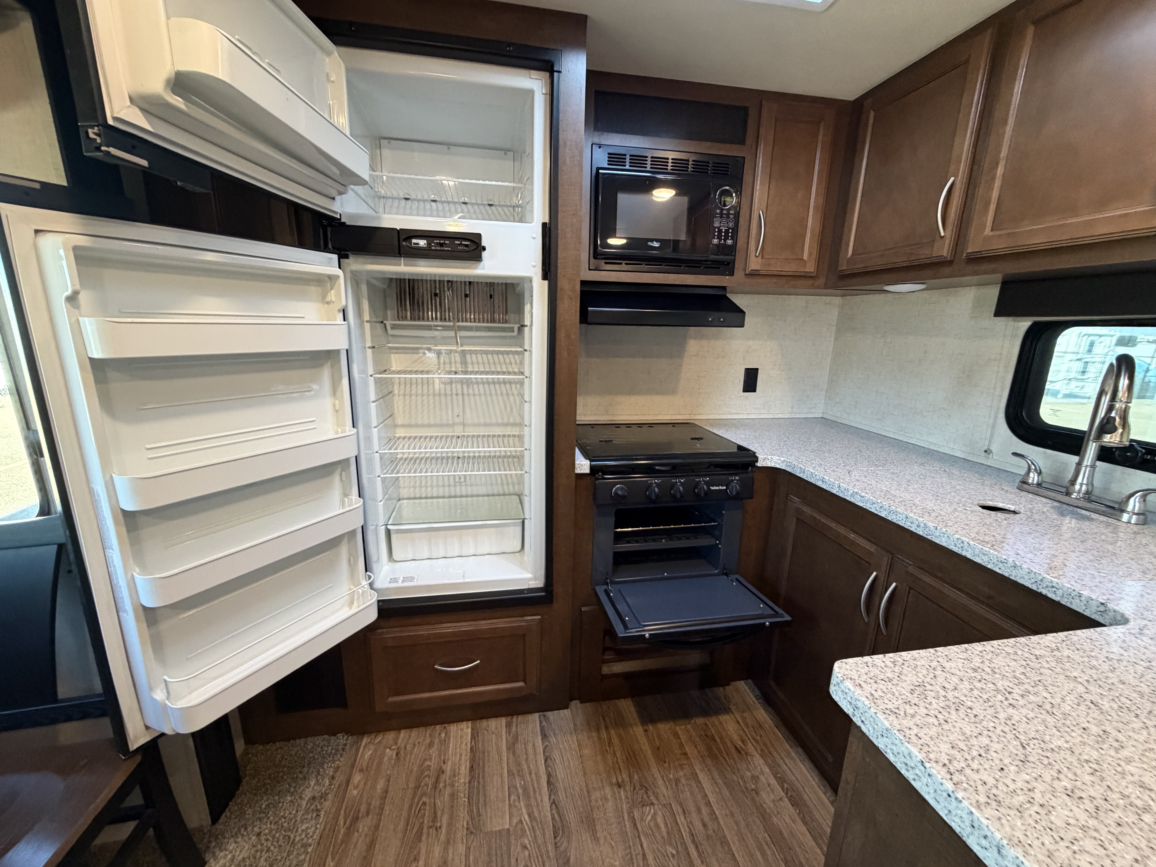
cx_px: 578
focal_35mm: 14
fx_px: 468
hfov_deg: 102.1
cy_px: 434
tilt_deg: -13.2
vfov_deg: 85.7
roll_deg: -2.4
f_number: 2.2
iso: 400
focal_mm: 2.22
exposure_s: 1/60
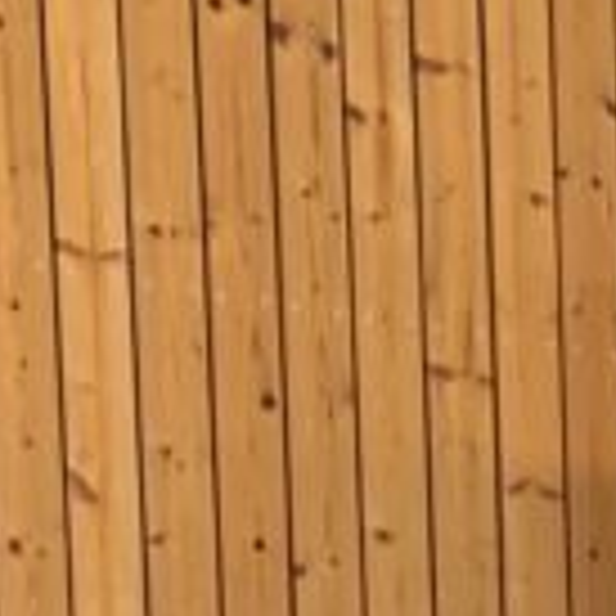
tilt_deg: -7.5
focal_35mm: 200
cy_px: 1922
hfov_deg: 7.9
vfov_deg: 7.5
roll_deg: +0.5
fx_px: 4027
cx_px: 1623
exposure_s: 1/50
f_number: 1.8
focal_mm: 4.25
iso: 80
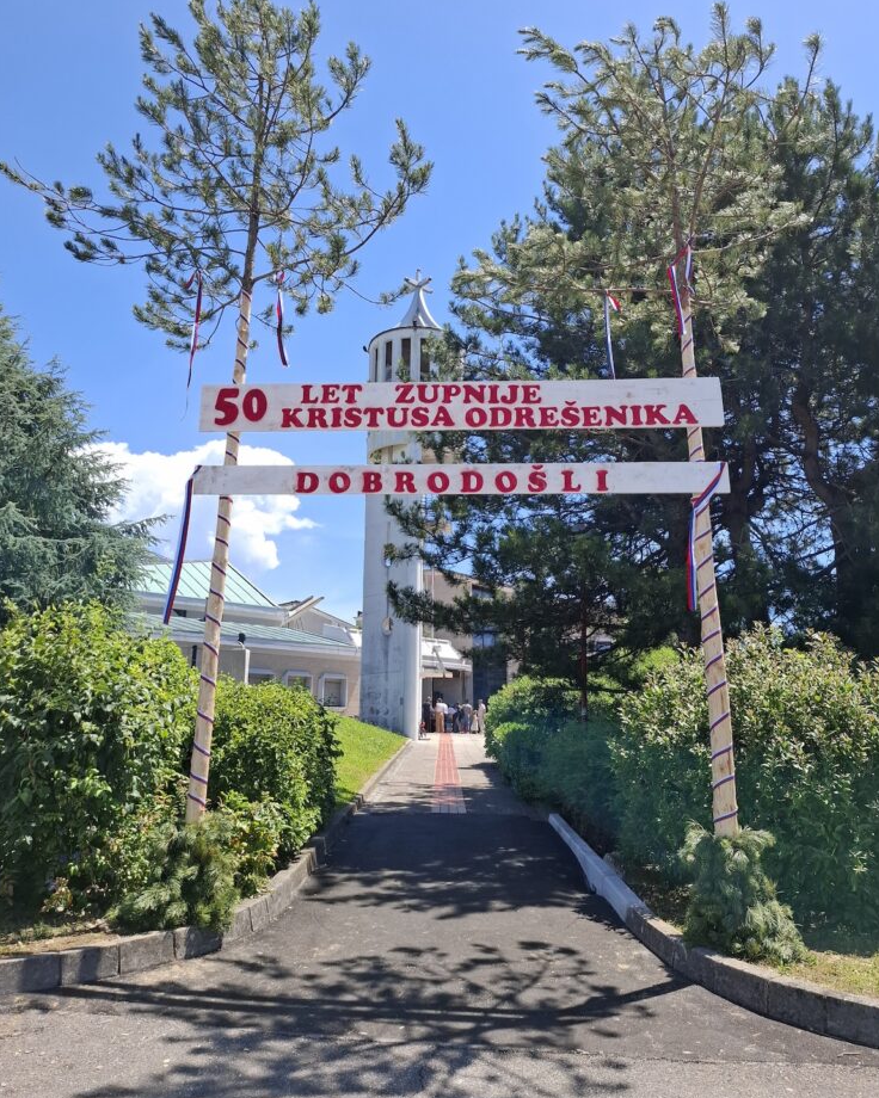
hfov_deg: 56.8
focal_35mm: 25
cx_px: 435
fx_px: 813
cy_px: 512
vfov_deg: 68.0
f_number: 1.8
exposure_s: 1/1443
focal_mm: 5.54
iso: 50
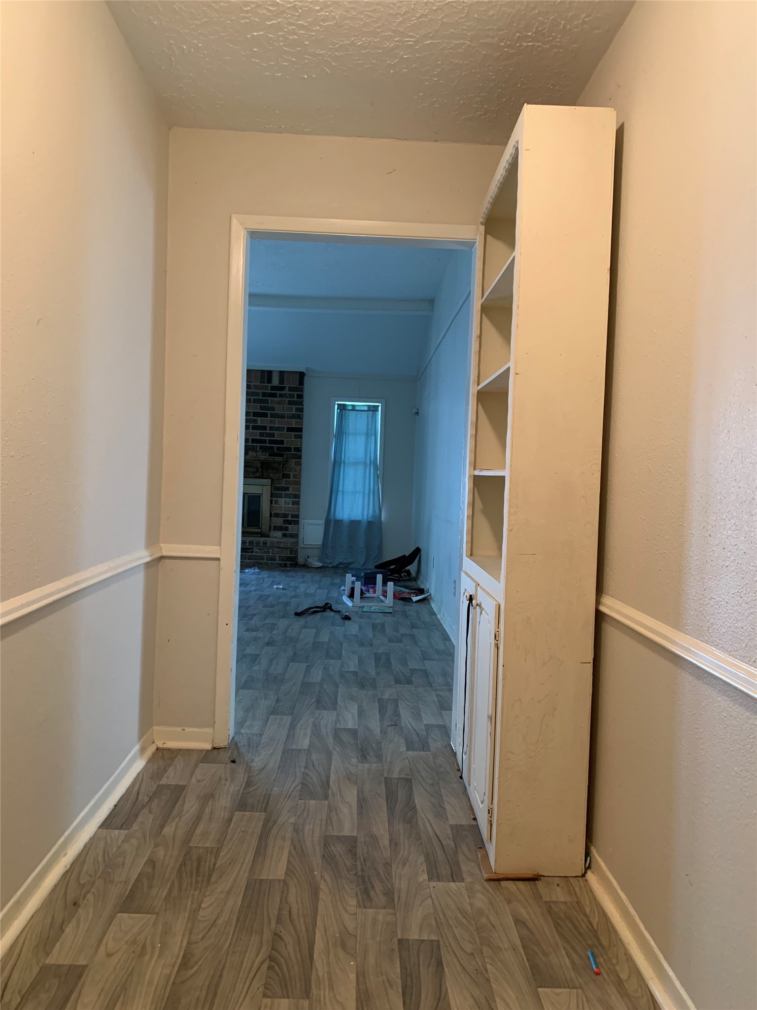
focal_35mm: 26
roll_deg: -2.4
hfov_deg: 53.1
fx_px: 758
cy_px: 505
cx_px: 378
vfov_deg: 67.3
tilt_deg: -1.3
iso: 320
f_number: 1.8
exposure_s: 1/40
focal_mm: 4.25
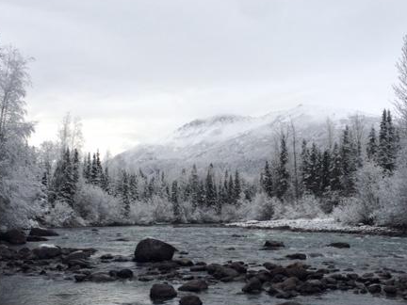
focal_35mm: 43
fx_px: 506
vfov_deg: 33.5
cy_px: 183
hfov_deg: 43.8
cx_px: 213
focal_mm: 4.15
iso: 32
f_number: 2.2
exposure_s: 1/456
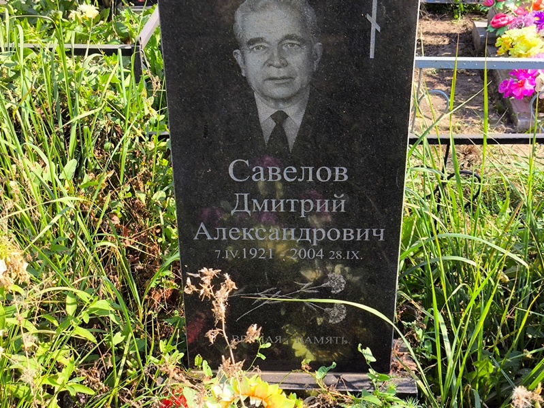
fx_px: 786
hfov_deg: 38.2
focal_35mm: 50
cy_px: 204
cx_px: 272
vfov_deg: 29.1
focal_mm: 4.71
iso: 50
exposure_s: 1/470
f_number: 1.7
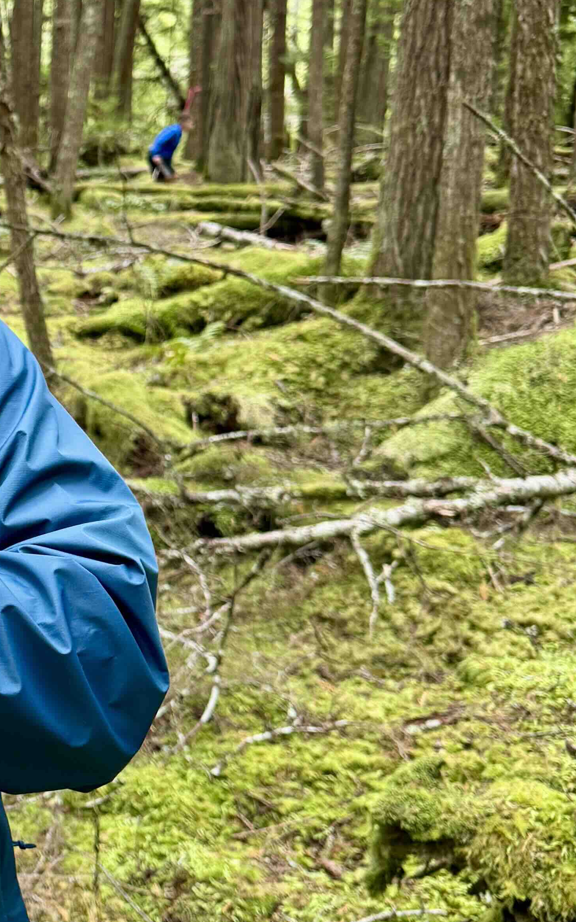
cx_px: -264
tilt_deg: -10.3
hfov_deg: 18.7
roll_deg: +1.5
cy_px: 389
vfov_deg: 32.9
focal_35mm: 62
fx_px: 1557
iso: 160
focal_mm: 6.76
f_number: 1.78
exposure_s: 1/121
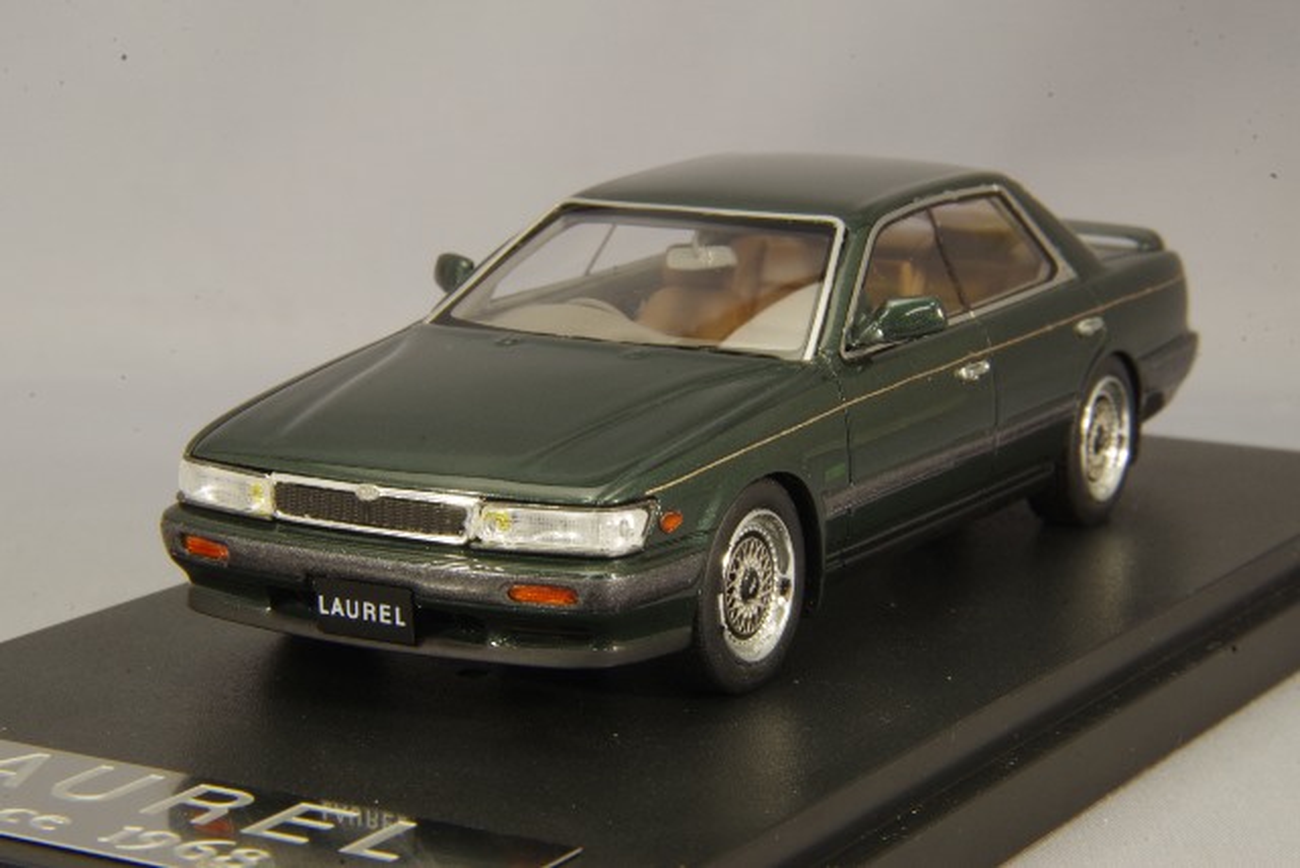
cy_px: 434
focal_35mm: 112
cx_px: 650
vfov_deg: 12.2
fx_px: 4045
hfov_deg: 18.3
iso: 400
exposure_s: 1/1.25
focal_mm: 75
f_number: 32
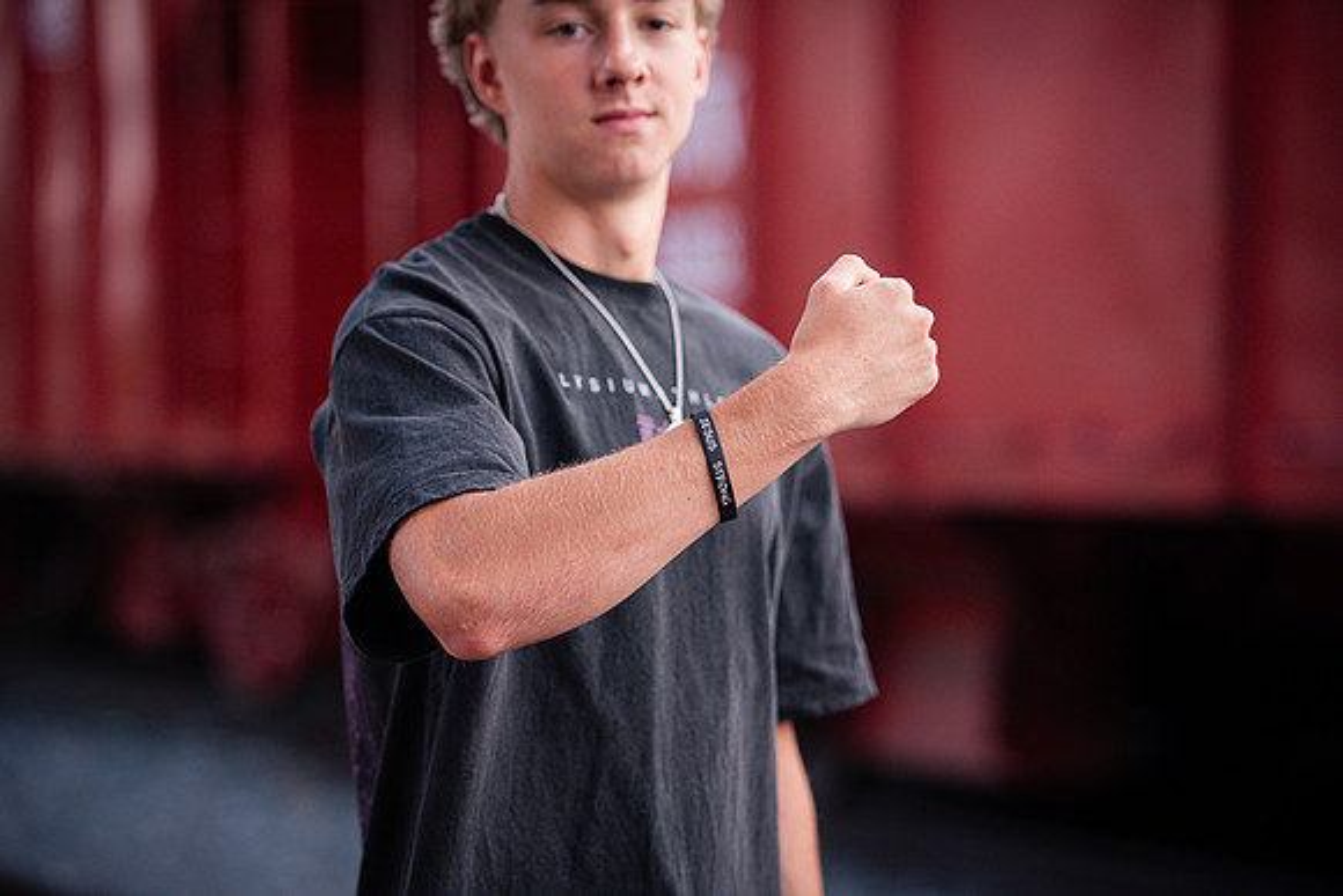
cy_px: 448
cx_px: 672
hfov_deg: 14.7
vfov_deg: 9.8
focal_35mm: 140
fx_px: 5224
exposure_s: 1/125
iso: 800
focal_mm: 140
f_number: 2.8
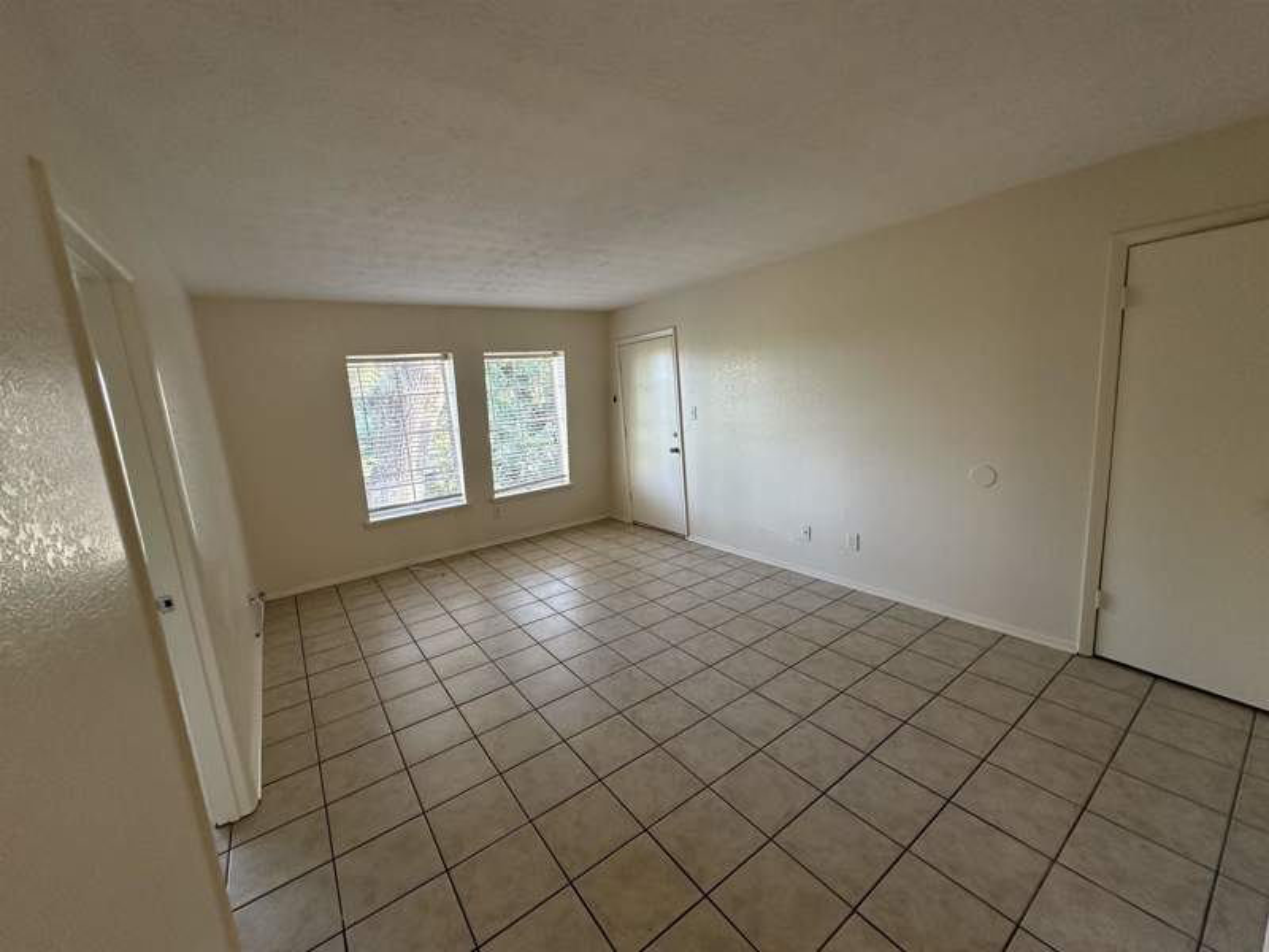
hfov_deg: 102.1
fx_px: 513
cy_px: 476
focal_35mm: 14
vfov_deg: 85.7
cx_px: 634
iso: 160
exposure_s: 1/60
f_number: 2.2
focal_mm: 2.22
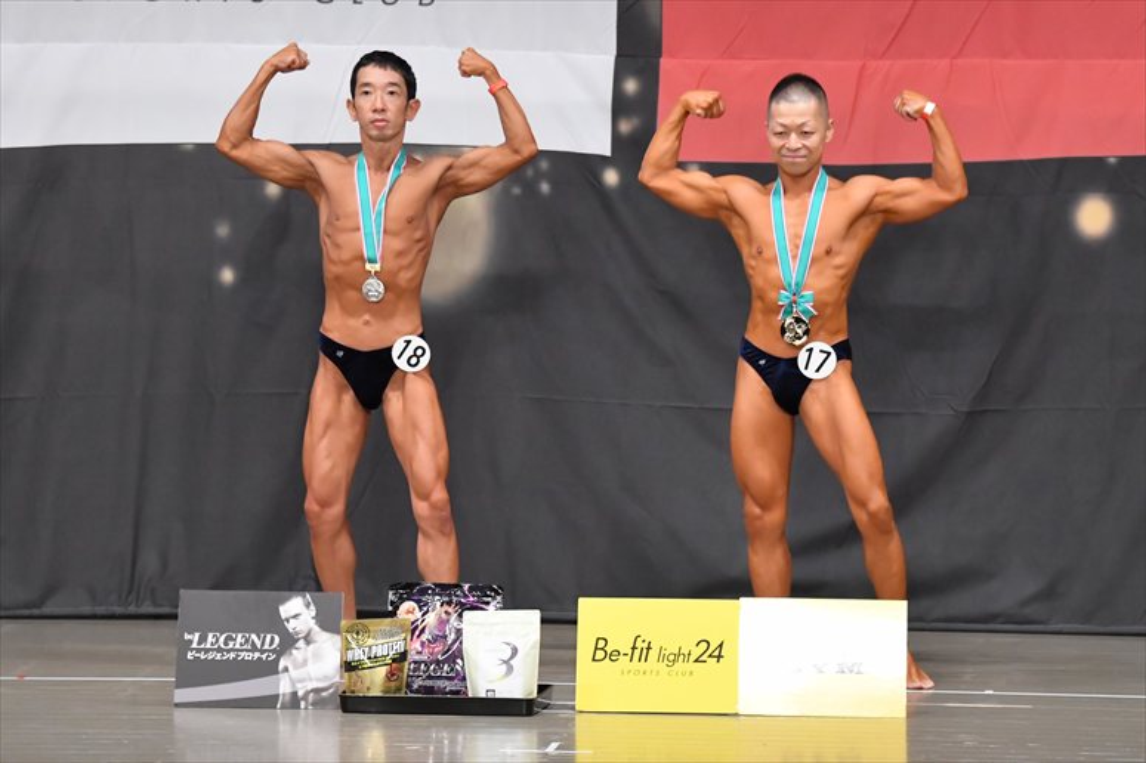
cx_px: 573
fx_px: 7159
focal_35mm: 225
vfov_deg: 6.1
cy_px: 382
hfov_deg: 9.2
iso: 6400
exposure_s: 1/400
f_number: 5.6
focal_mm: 150
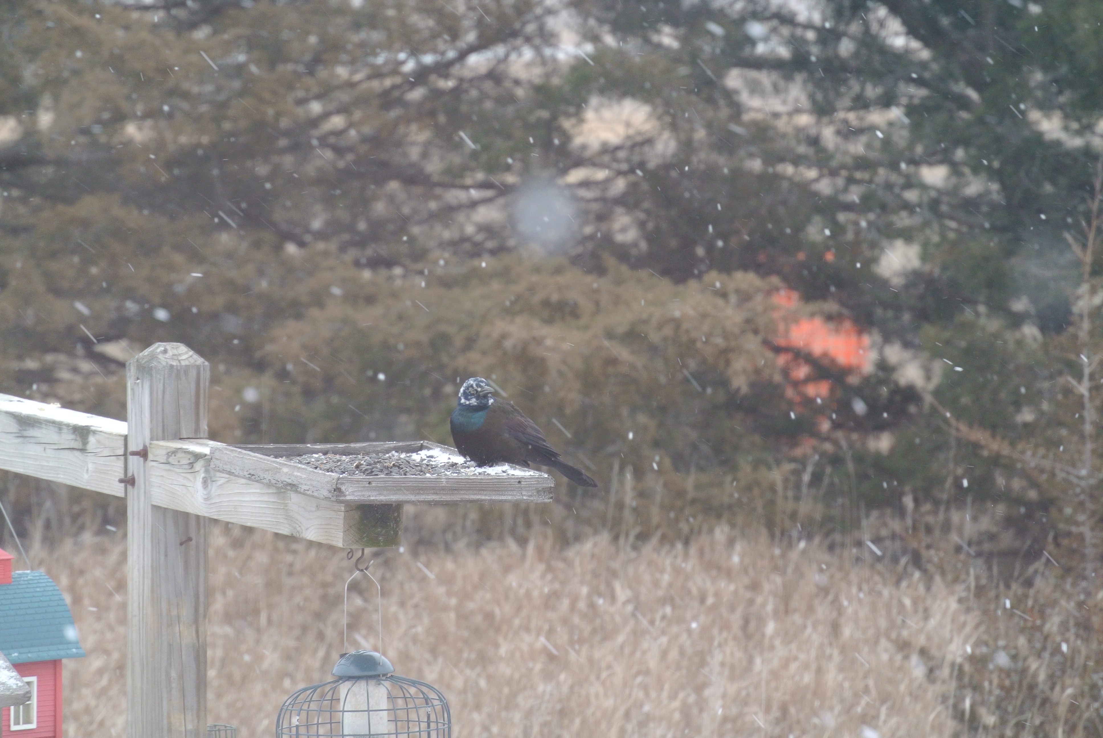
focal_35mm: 297
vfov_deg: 4.6
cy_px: 369
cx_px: 552
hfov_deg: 6.9
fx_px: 9111
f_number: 5.6
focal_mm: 110
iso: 400
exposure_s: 1/125
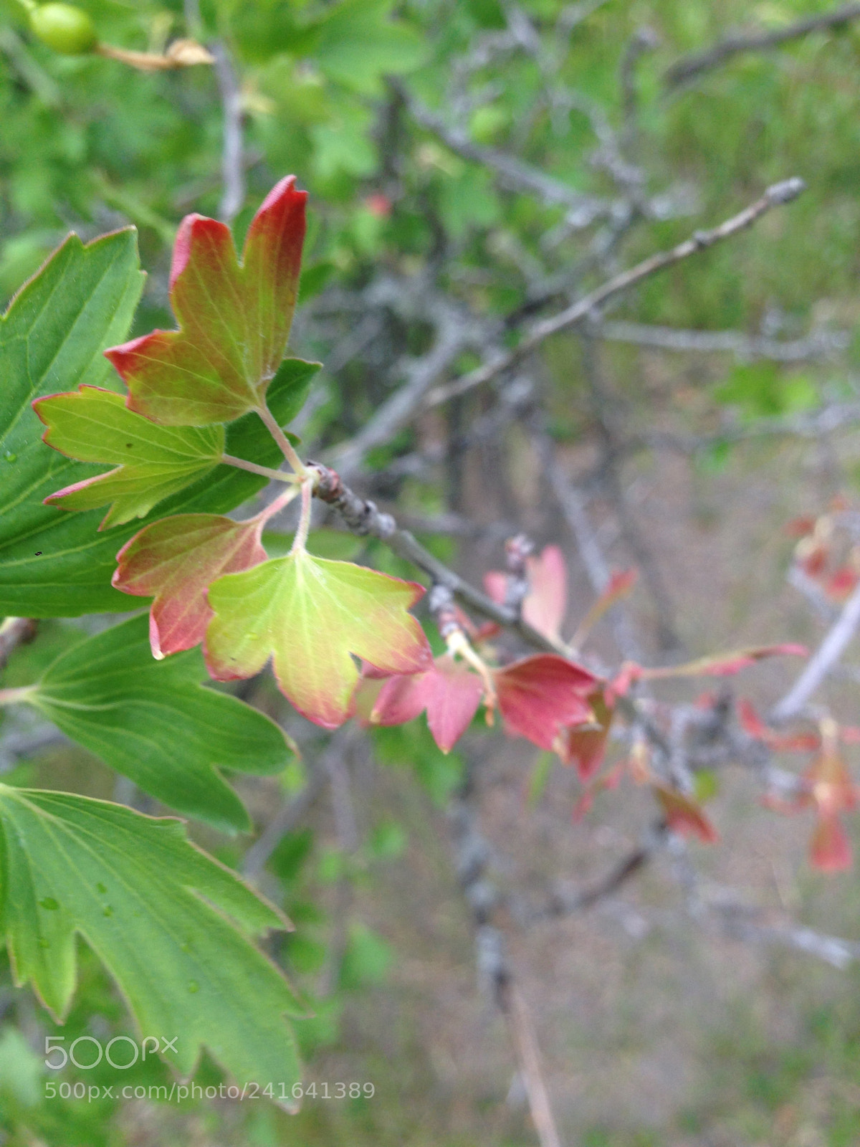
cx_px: 430
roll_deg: +23.9
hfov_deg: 42.9
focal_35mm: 33
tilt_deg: -42.3
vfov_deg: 55.4
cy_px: 574
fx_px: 1093
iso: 50
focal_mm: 4.12
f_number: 2.4
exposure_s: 1/60
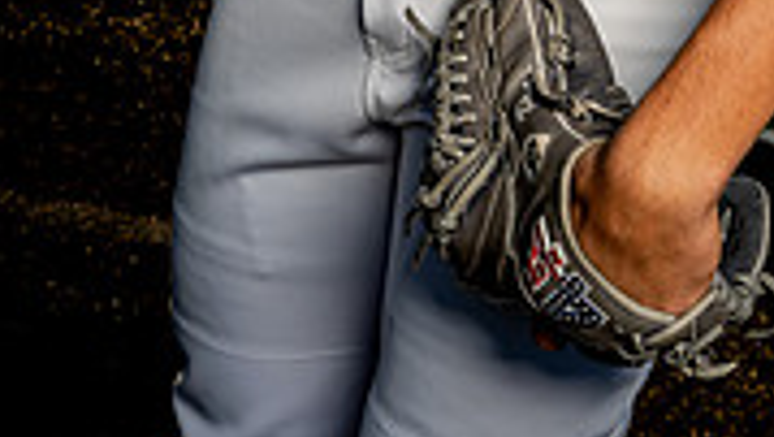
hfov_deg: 15.5
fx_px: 2814
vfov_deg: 8.3
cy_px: -511
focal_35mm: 137
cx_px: 631
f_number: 9
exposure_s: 1/250
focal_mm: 52
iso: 125
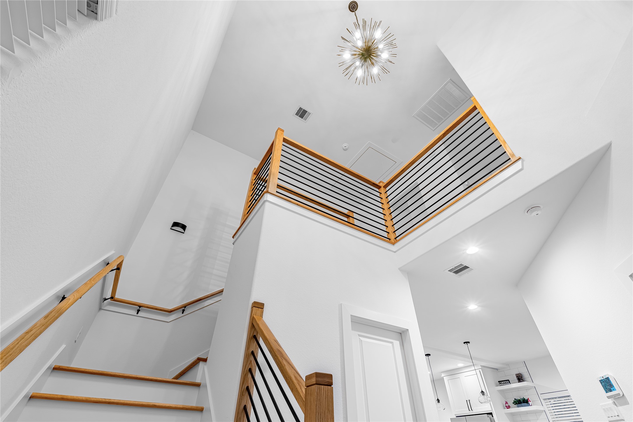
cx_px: 316
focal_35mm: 16
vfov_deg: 72.1
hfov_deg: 95.0
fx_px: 290
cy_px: 211
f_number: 8
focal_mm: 11
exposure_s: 1
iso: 100
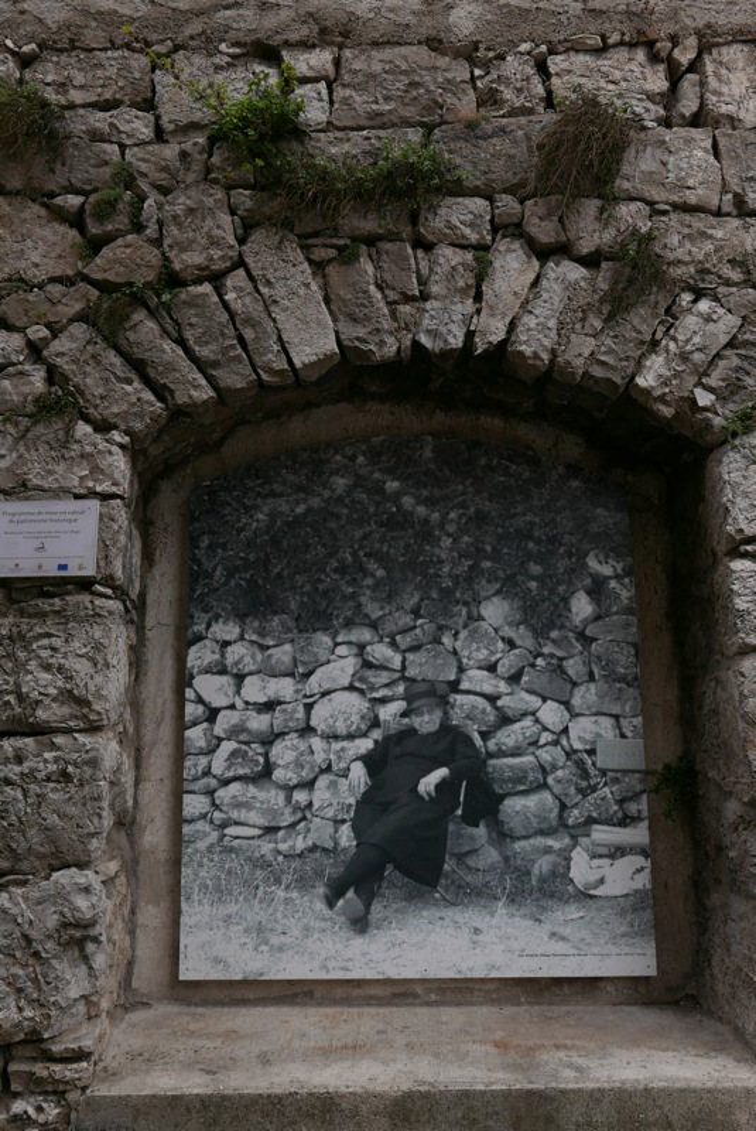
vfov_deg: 63.6
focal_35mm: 29
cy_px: 566
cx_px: 378
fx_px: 911
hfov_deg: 45.0
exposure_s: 1/125
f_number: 4
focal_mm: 13
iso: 200
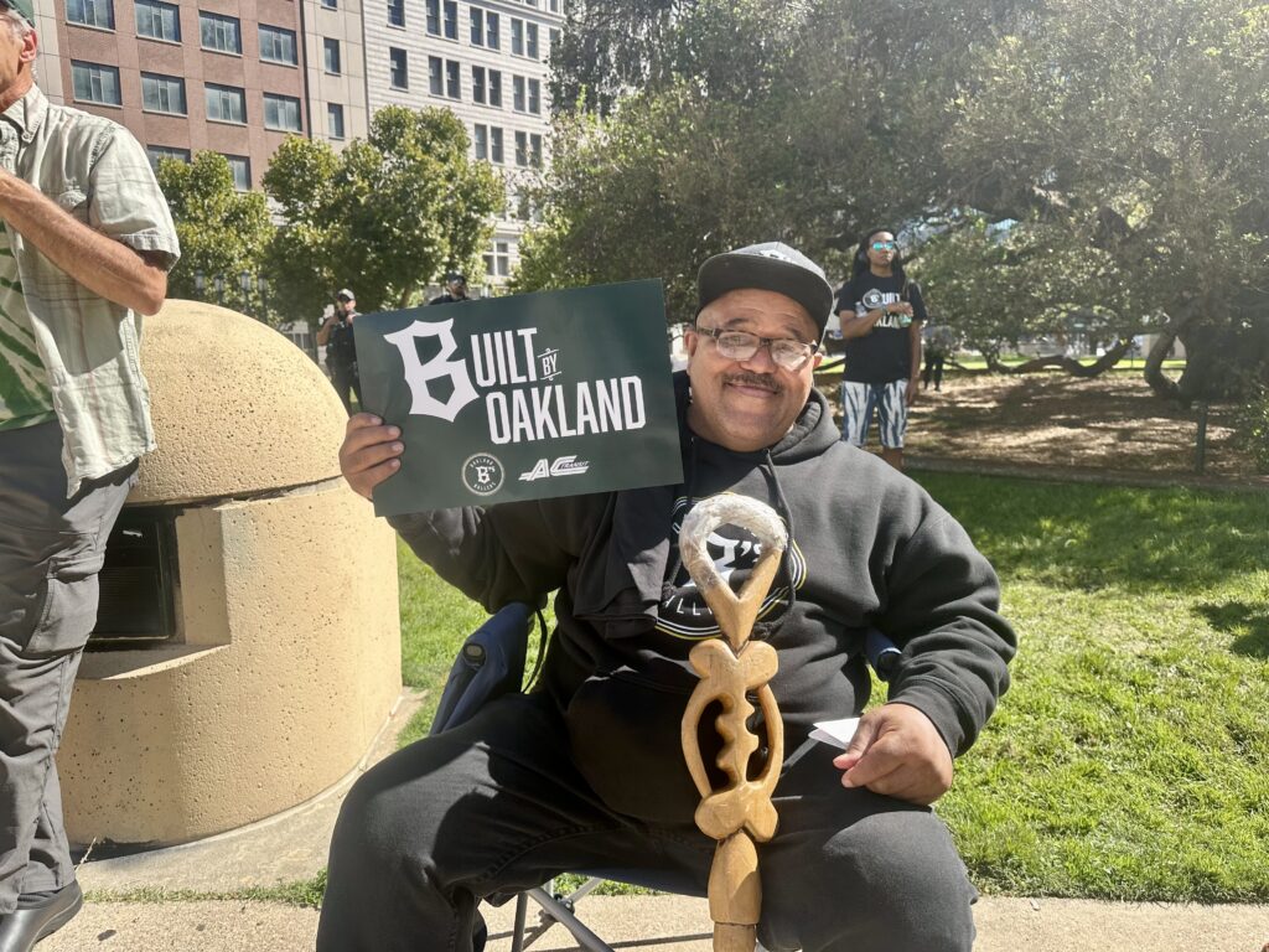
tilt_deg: -8.7
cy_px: 476
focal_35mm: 24
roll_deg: +0.8
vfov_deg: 56.8
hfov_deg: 71.6
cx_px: 634
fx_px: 880
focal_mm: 6.86
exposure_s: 1/1587
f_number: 1.78
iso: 80
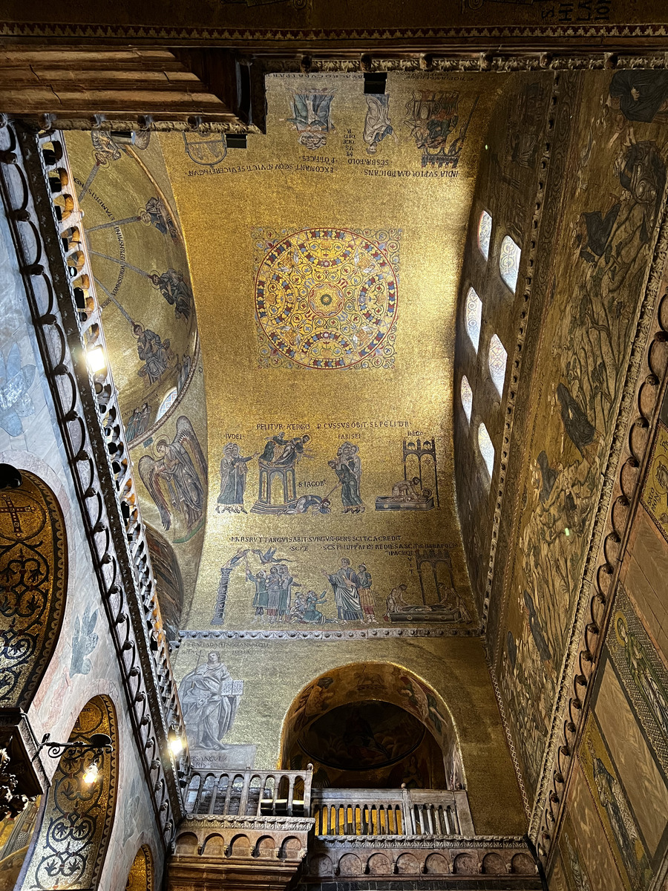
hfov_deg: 53.1
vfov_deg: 67.3
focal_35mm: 26
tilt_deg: +59.6
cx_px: 334
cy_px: 446
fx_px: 669
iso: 320
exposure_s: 1/50
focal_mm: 5.7
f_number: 1.5
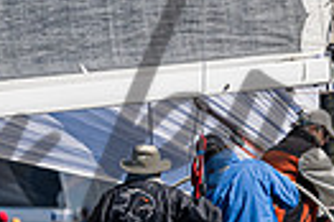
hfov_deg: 1.7
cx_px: 293
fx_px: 11055
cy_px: 108
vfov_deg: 1.1
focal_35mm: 1193
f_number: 5
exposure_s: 1/6400
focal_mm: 260
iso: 400
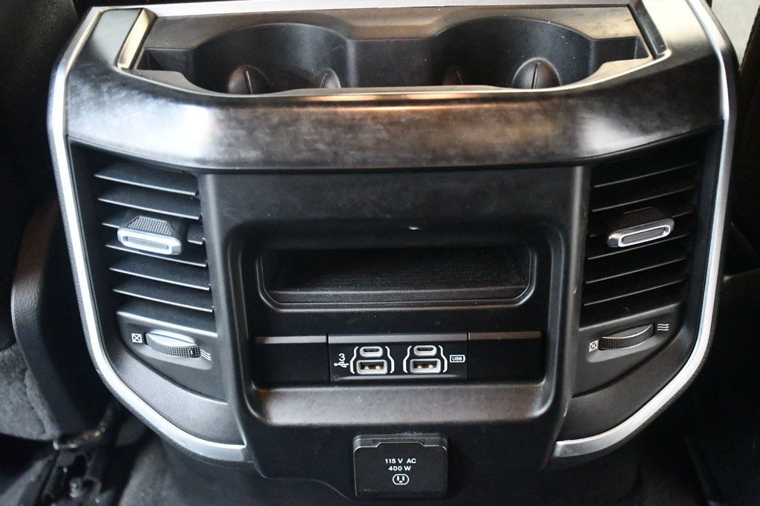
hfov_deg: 38.9
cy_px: 253
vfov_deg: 26.5
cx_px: 380
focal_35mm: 51
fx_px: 1076
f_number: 4.2
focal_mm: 34
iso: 12800
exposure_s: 1/25
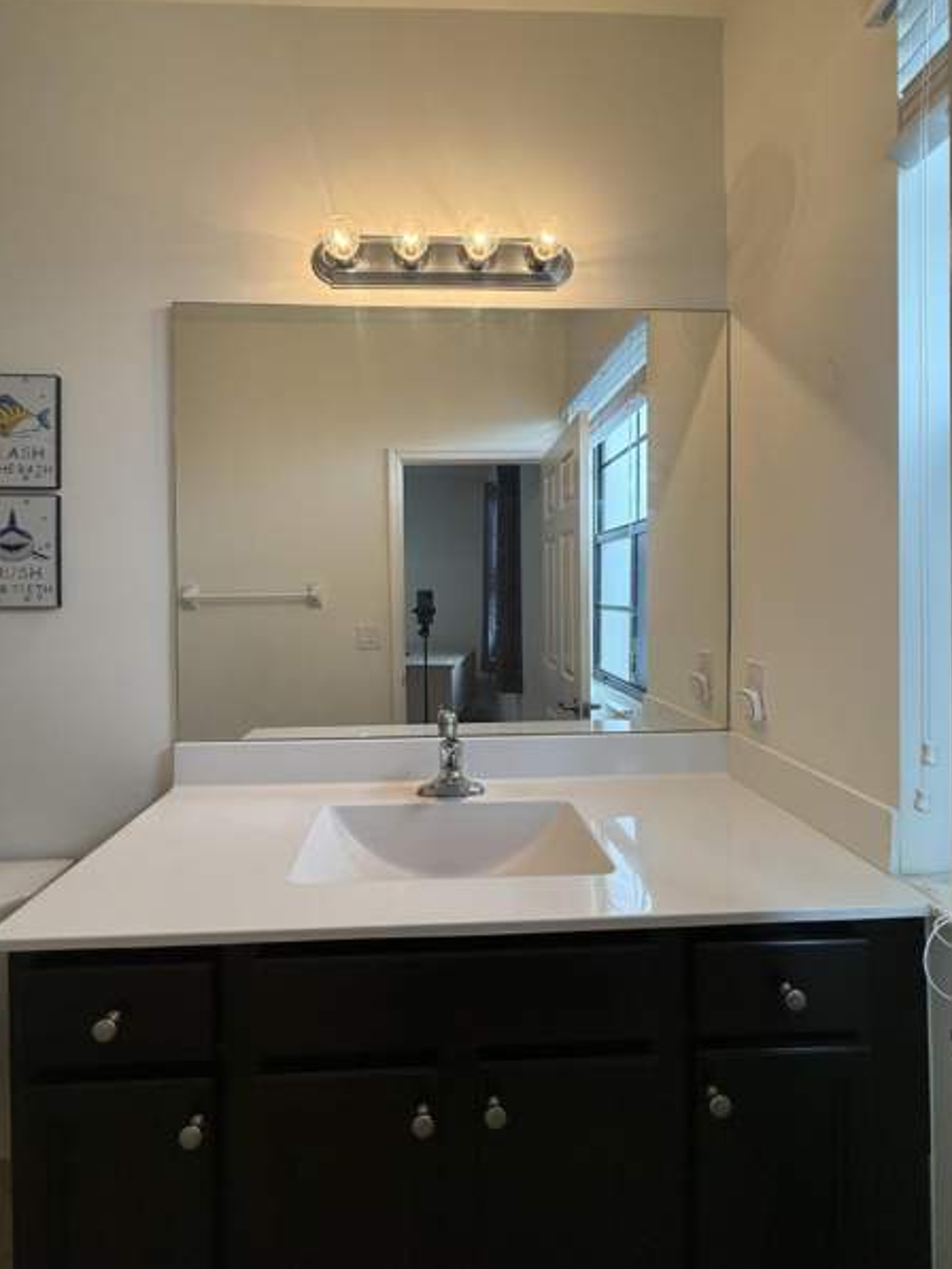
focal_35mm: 15
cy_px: 602
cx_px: 455
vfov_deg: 98.1
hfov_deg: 81.7
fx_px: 550
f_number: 2.2
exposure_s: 1/120
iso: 125
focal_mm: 2.22
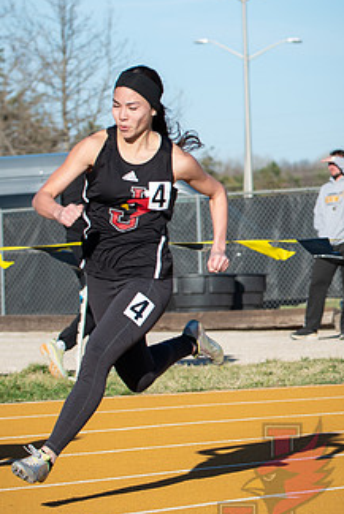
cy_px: 199
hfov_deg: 5.5
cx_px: 530
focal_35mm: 247
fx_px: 3536
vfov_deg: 8.3
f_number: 3.5
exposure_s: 1/1250
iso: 160
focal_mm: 70
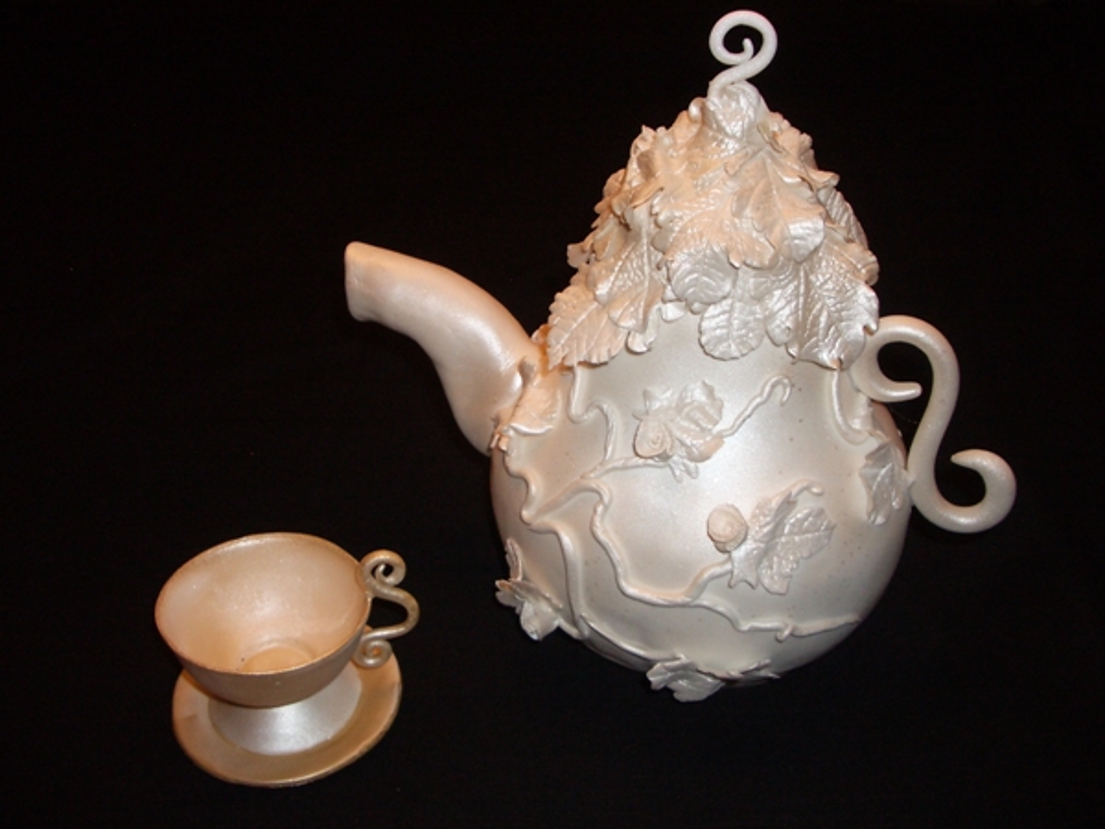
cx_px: 552
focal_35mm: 35
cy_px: 414
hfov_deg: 52.6
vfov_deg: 40.7
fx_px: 1117
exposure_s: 1/60
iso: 200
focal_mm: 5.8
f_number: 2.6
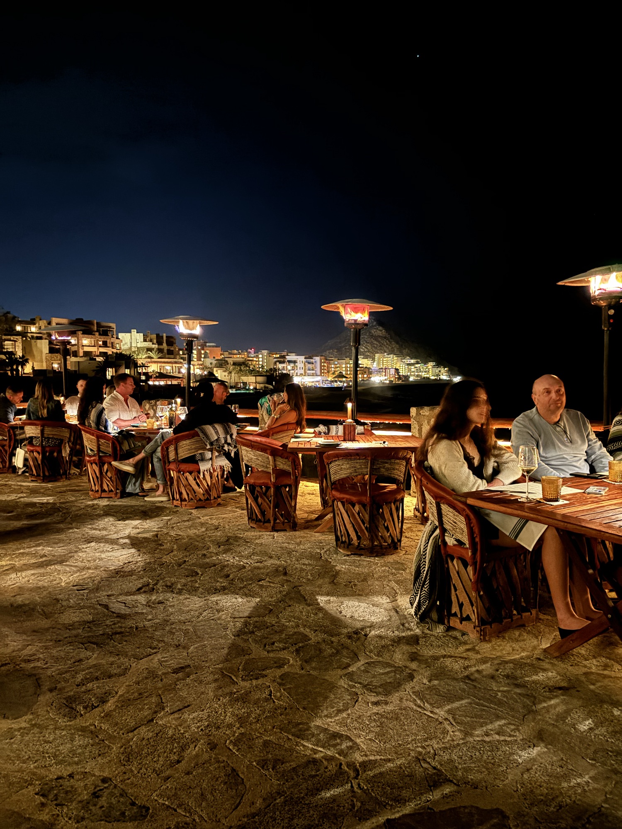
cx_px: 311
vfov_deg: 67.3
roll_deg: +0.3
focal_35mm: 26
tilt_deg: -2.6
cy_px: 414
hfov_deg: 53.1
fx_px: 623
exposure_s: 1/5
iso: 2000
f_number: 1.6
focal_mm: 5.96
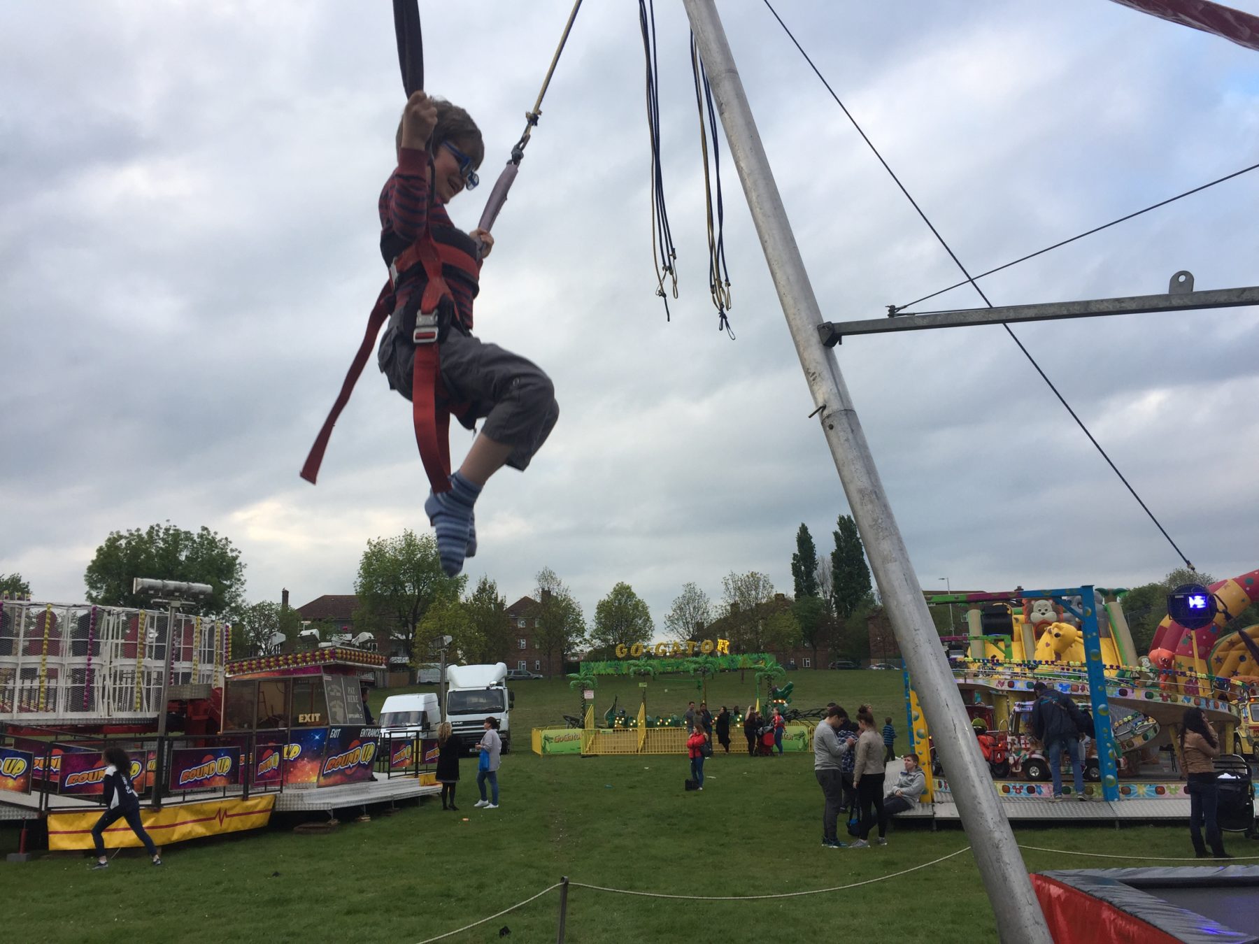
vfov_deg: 48.2
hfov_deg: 61.7
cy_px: 472
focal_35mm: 29
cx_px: 630
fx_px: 1055
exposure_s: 1/286
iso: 32
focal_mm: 4.15
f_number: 2.2
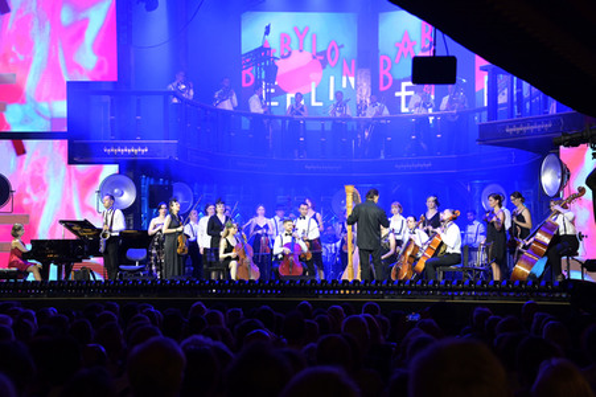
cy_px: 198
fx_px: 1125
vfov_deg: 20.0
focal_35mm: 68
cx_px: 298
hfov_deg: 29.7
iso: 8000
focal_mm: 68
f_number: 5
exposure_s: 1/320
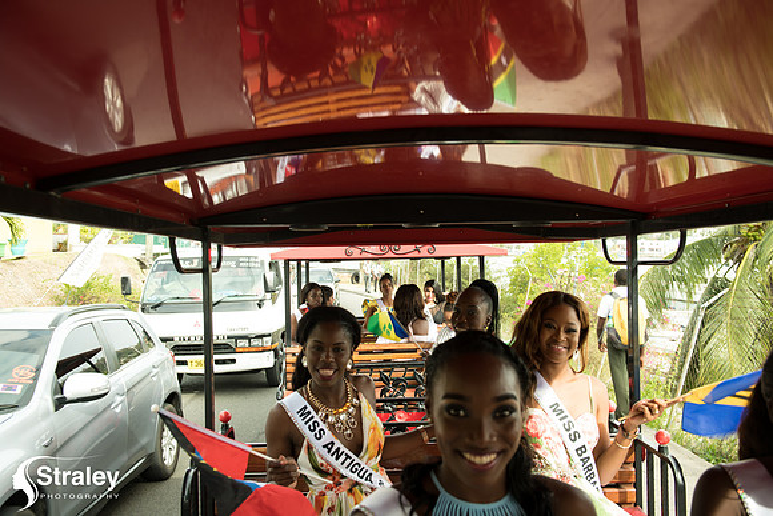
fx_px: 687
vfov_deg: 41.1
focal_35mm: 32
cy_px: 258
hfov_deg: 58.7
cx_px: 386
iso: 160
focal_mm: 32
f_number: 5.6
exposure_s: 1/100
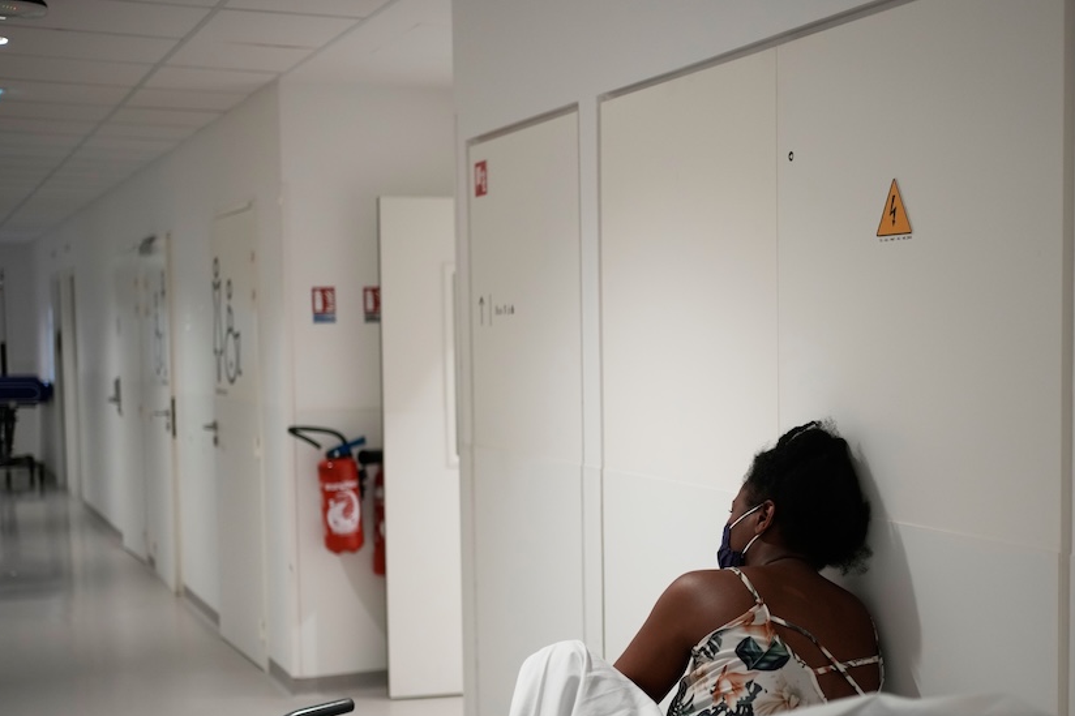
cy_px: 449
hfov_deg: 38.4
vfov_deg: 26.4
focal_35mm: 51
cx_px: 734
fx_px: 1523
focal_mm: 35
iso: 1000
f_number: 1.8
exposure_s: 1/250
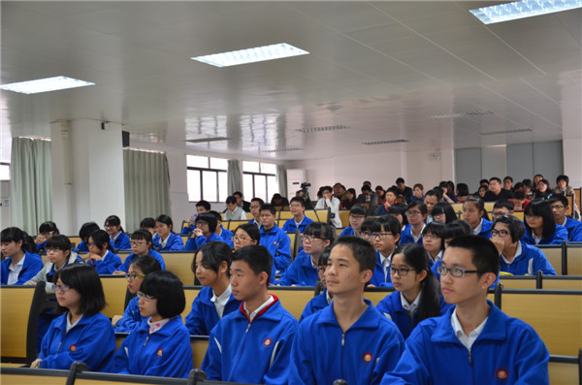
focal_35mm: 48
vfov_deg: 27.9
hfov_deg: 41.2
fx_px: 774
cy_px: 192
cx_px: 291
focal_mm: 32
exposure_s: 1/50
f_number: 4.2
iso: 640
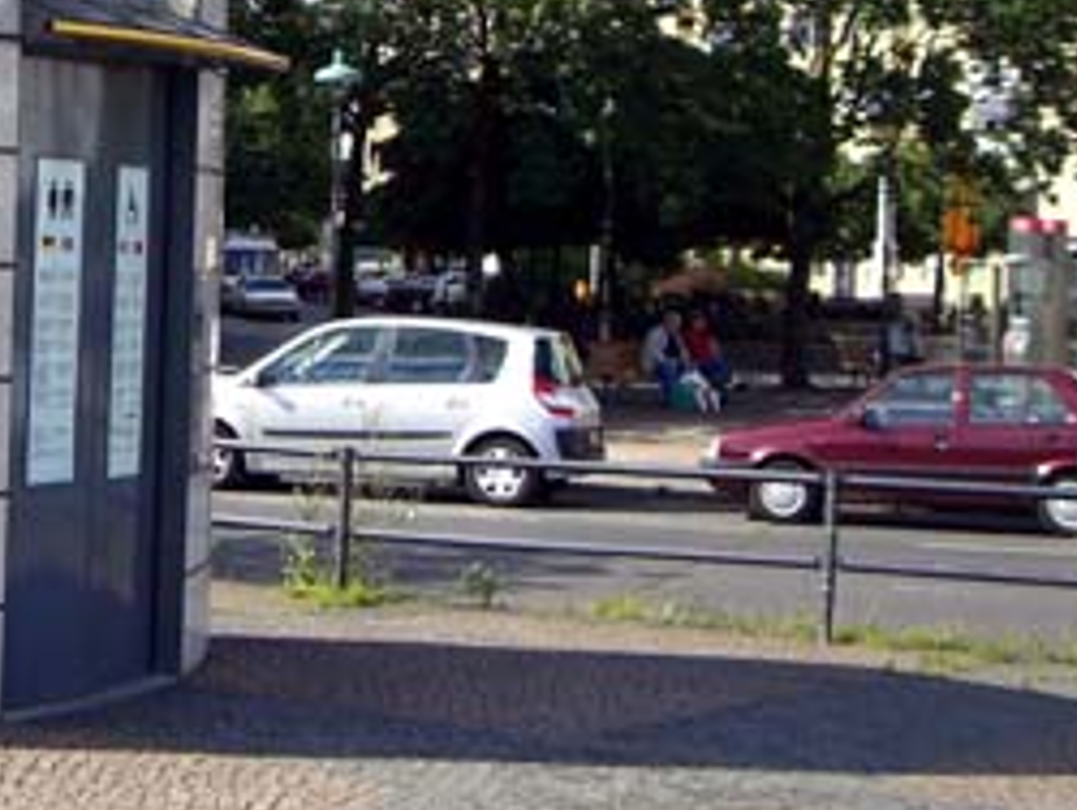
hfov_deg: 24.5
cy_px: 192
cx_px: 13
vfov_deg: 19.3
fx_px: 2367
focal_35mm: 76
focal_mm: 6.2
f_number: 4.3
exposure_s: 1/400
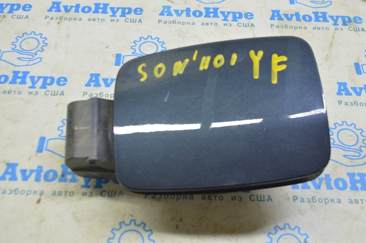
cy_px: 122
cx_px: 183
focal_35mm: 44
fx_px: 442
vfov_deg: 30.8
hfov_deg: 45.0
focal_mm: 29
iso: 400
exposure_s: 1/20
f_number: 5.6
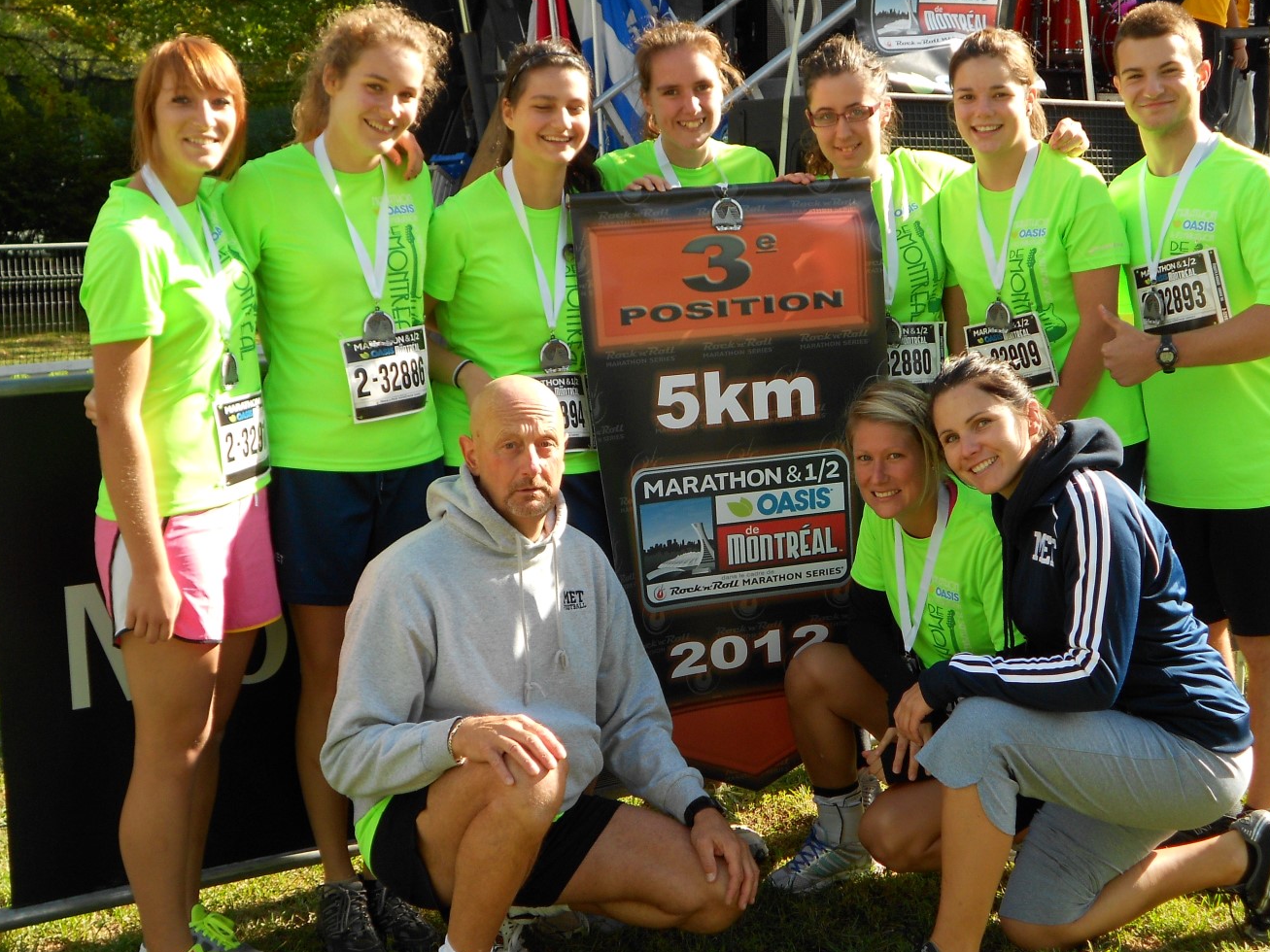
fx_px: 1981
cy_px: 488
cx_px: 659
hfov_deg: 35.5
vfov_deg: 27.0
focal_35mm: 54
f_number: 4.5
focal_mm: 8.8
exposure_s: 1/200
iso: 80
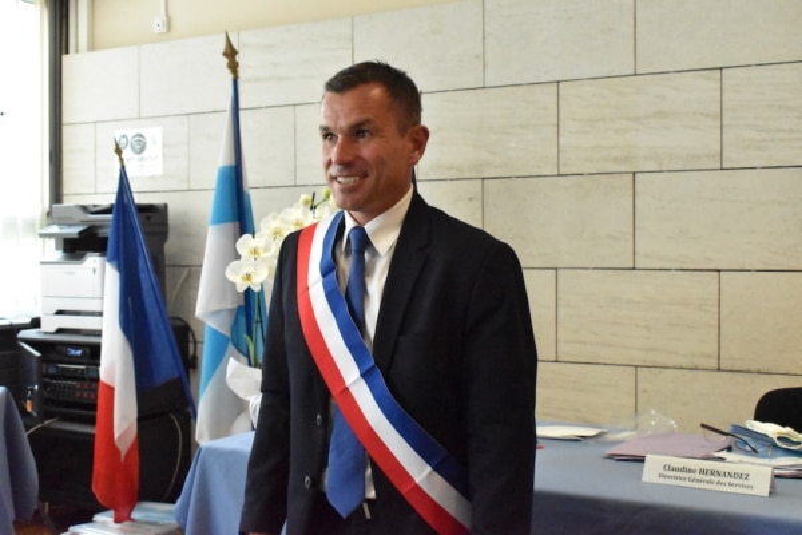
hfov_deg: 42.3
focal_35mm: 46
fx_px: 1036
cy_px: 268
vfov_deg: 28.9
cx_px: 401
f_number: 8
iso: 12800
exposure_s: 1/250
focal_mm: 31
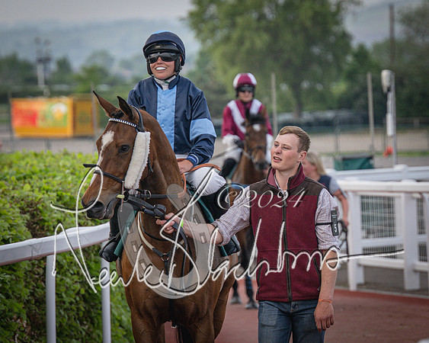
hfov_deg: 5.9
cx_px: 222
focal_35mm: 330
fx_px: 4190
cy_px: 142
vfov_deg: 4.7
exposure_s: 1/1000
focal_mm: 150
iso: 400
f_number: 4
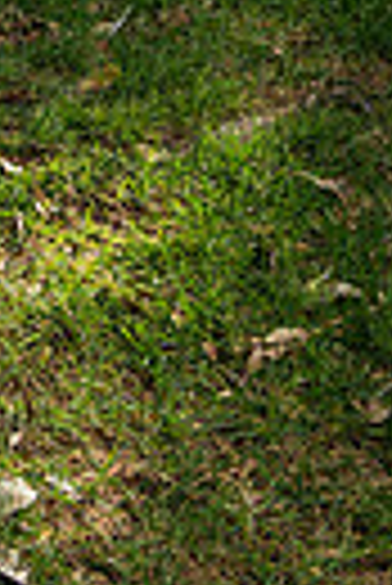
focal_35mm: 102
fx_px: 1661
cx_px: -225
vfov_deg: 17.4
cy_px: -369
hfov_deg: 12.7
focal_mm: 29.5
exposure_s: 1/160
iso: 100
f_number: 5.6
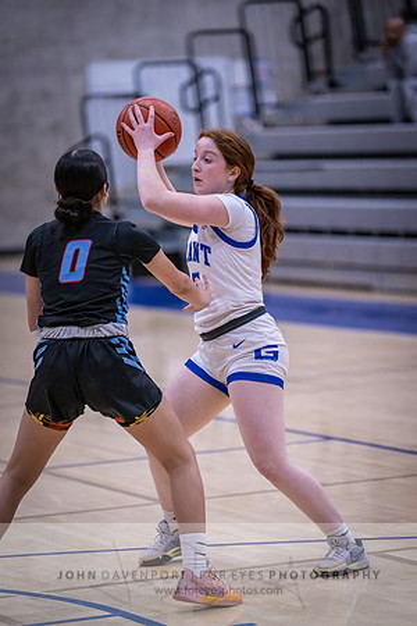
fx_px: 3040
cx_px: 208
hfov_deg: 7.8
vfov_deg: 11.7
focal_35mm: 175
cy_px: 313
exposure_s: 1/1000
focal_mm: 175
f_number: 2.8
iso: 4000
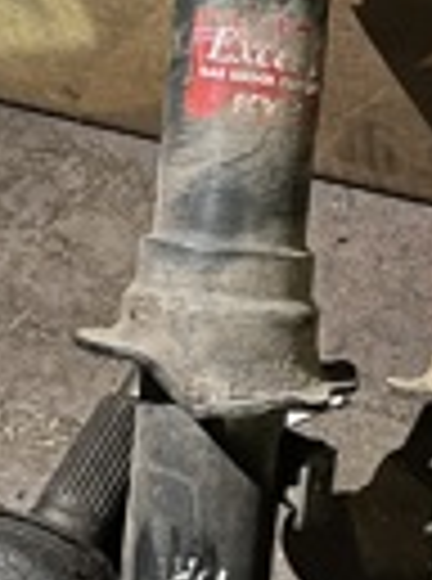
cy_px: 342
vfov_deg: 20.3
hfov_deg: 15.1
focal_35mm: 97
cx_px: 356
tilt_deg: -60.6
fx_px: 1622
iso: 640
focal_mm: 5.1
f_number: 1.6
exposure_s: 1/17
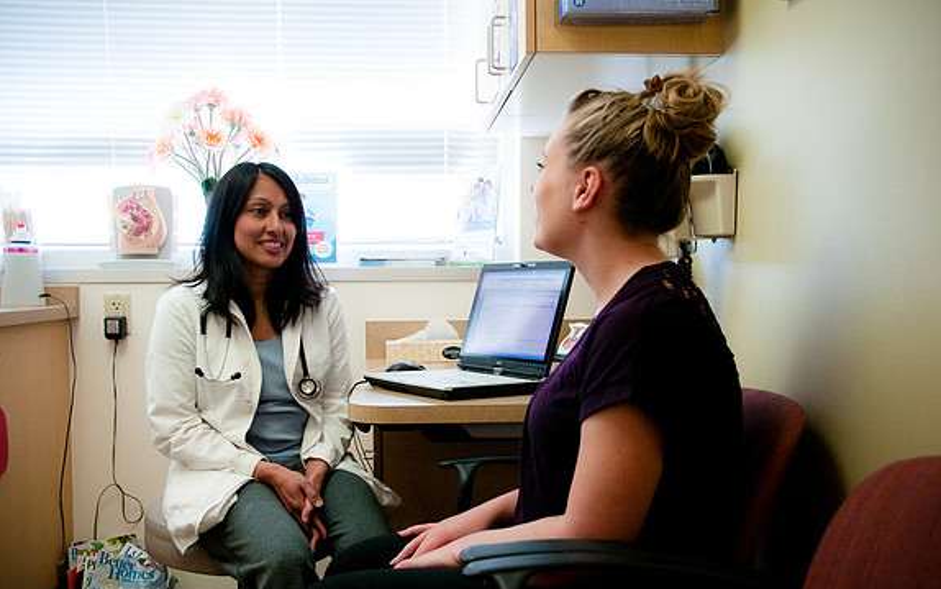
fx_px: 949
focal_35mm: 37
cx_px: 474
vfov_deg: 34.4
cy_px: 314
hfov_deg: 52.7
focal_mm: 24
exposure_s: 1/80
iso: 640
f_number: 3.8
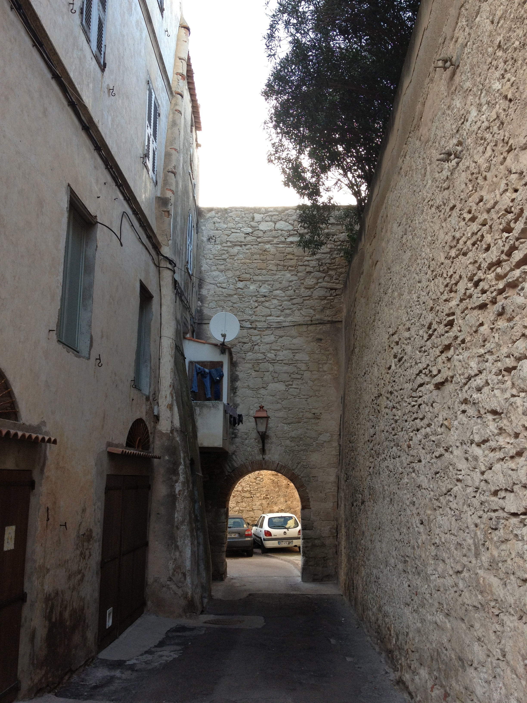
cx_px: 264
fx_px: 710
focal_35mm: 35
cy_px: 352
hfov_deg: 40.7
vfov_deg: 52.6
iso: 64
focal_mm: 4.28
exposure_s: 1/120
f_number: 2.4
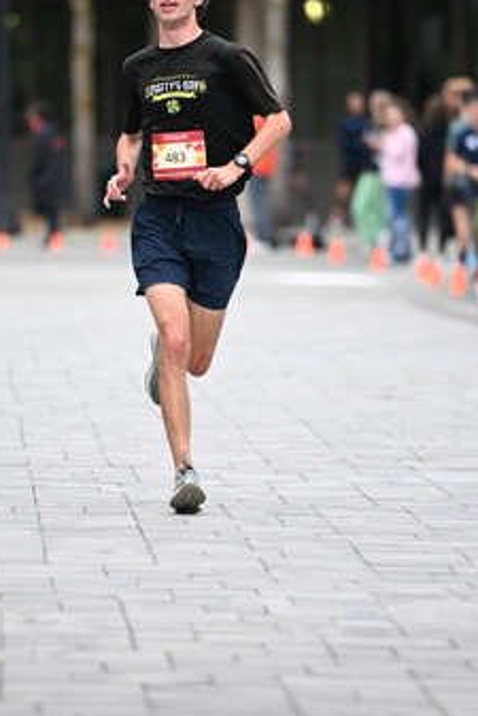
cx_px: 192
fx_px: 6486
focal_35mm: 326
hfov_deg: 4.2
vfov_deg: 6.3
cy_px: 255
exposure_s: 1/1000
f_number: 2.8
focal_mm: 200
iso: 1600
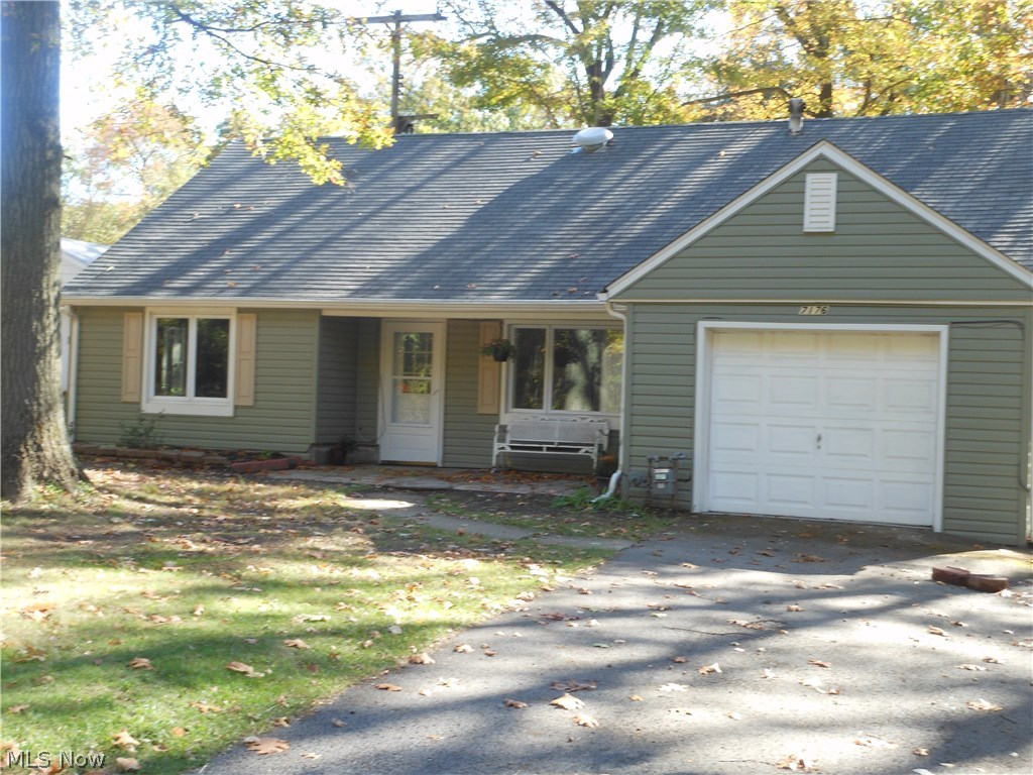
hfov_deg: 42.1
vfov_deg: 32.2
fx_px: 1343
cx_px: 516
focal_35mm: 45
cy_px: 388
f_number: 4.6
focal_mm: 8.1
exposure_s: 1/40
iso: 80
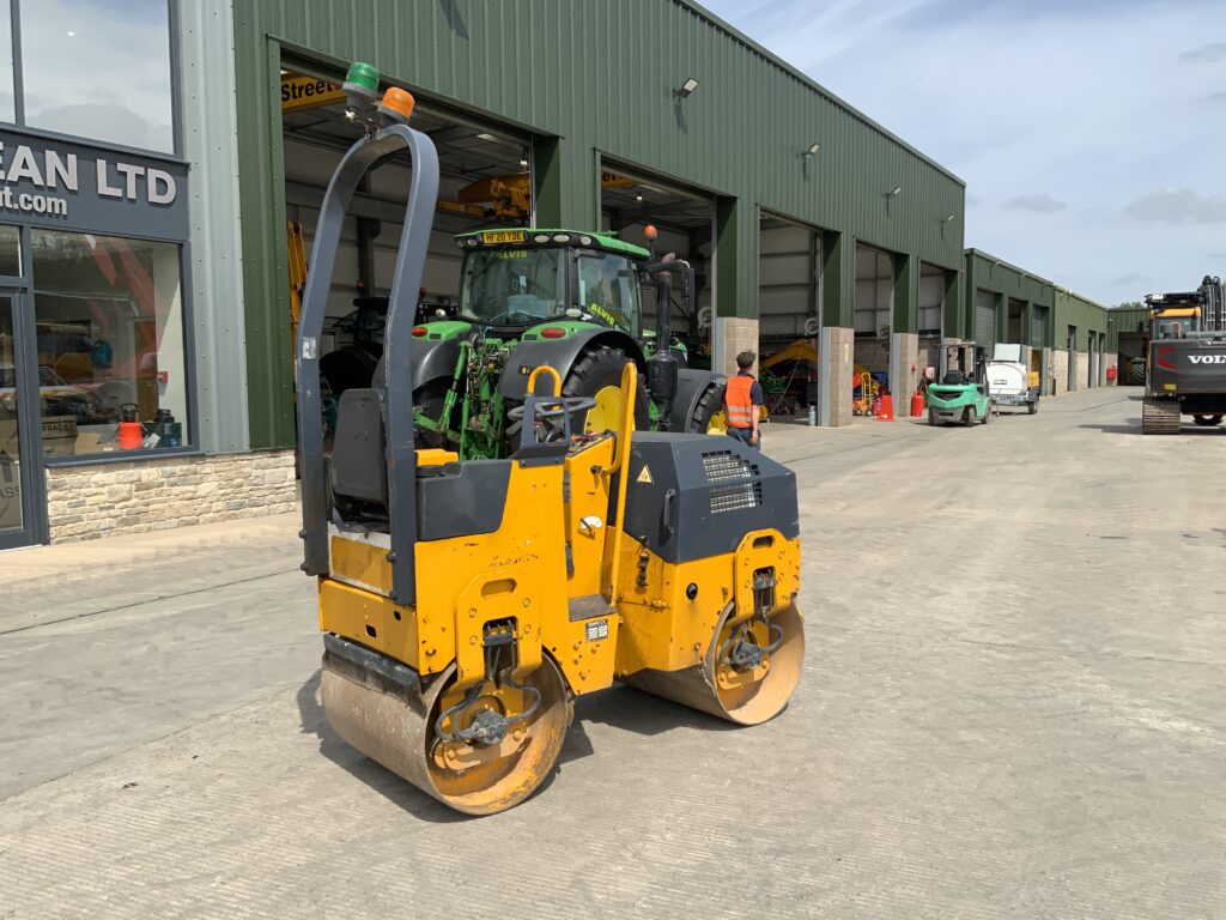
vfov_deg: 48.2
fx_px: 1027
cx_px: 613
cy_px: 460
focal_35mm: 29
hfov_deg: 61.7
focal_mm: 3
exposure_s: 1/2141
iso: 16
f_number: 1.8
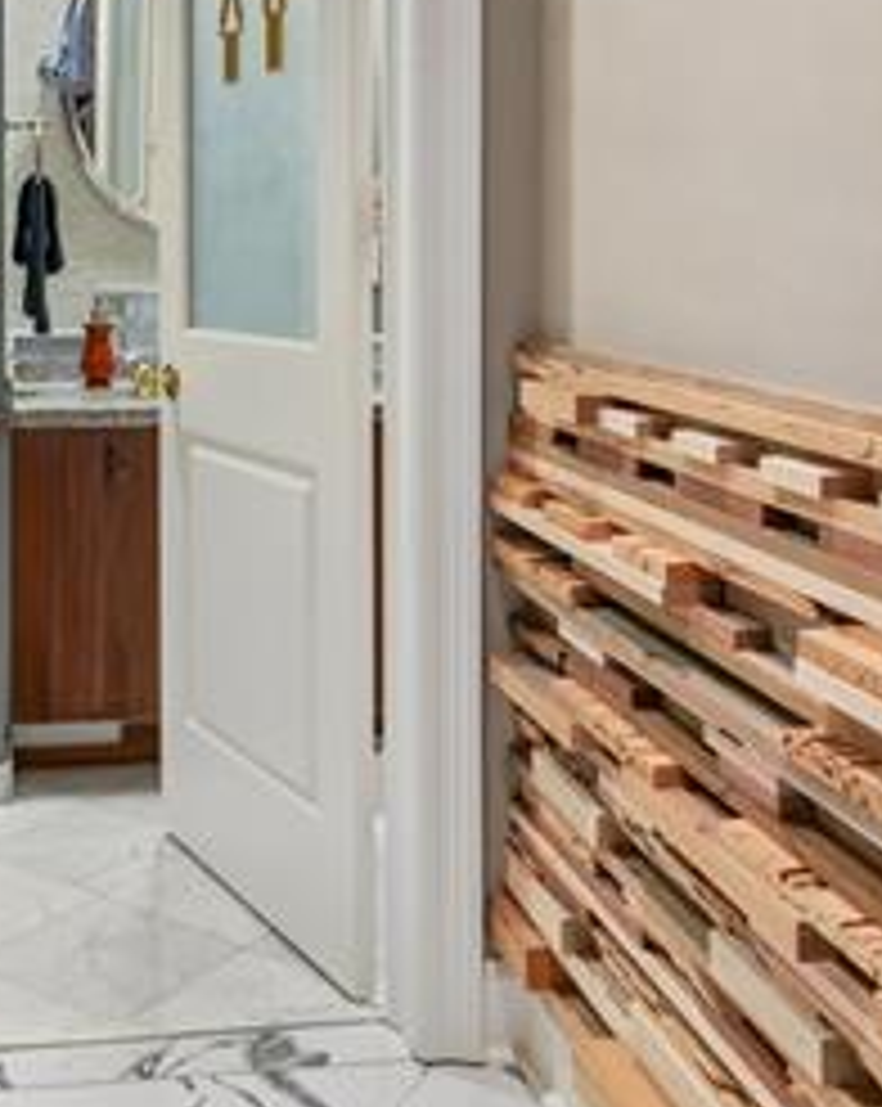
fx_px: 1439
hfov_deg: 33.4
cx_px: 216
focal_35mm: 44
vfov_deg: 40.6
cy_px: 243
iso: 400
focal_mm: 18
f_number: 13
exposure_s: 1/2
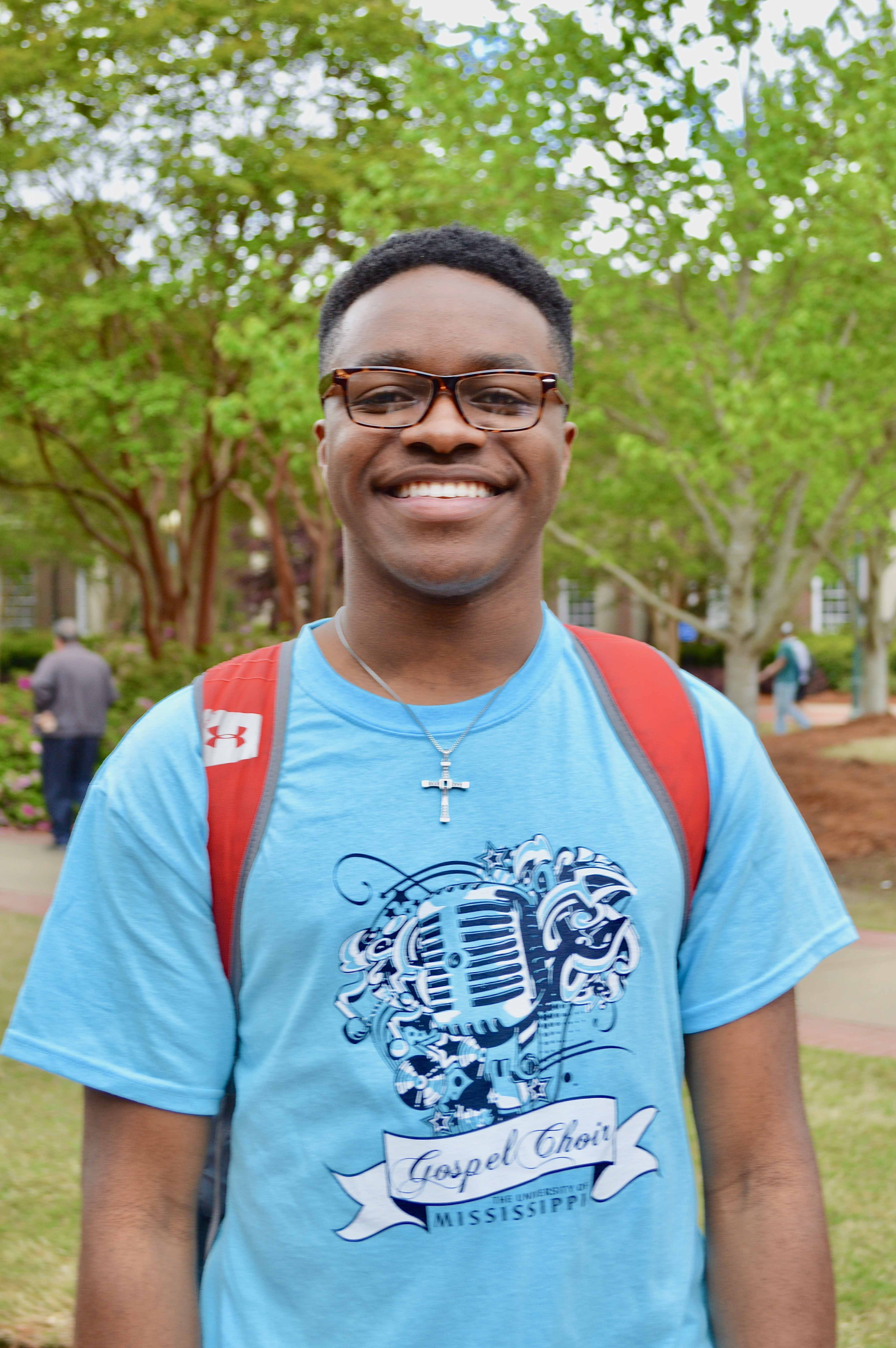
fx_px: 2020
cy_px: 674
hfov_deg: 25.0
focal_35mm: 54
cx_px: 448
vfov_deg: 36.9
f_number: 5.6
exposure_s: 1/125
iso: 110
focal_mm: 36
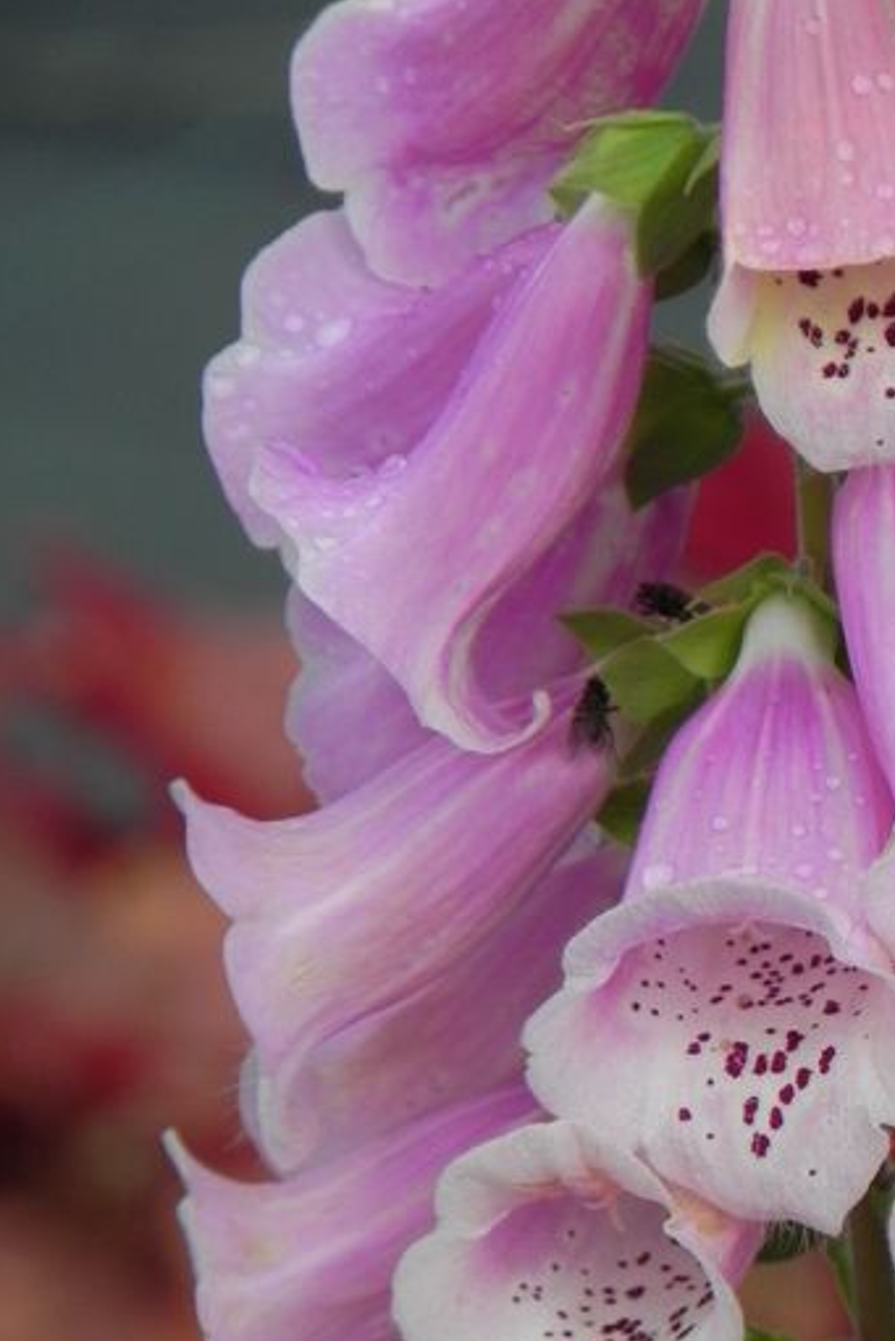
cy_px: 790
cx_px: 774
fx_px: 22880
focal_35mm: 614
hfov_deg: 2.2
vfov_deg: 3.4
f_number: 5
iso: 160
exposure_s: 1/500
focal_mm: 67.2
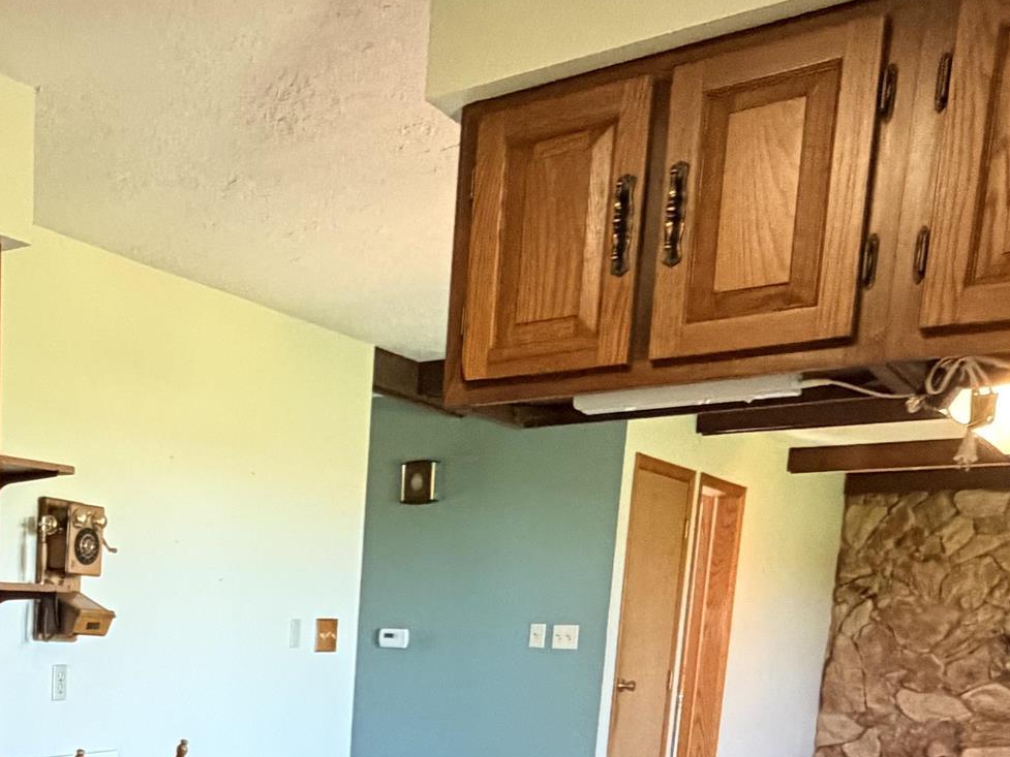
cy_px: 820
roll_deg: -0.3
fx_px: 1284
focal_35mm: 44
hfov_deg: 39.1
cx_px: 58
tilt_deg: -8.9
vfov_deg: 29.8
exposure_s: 1/60
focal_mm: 2.22
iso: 640
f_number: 2.2
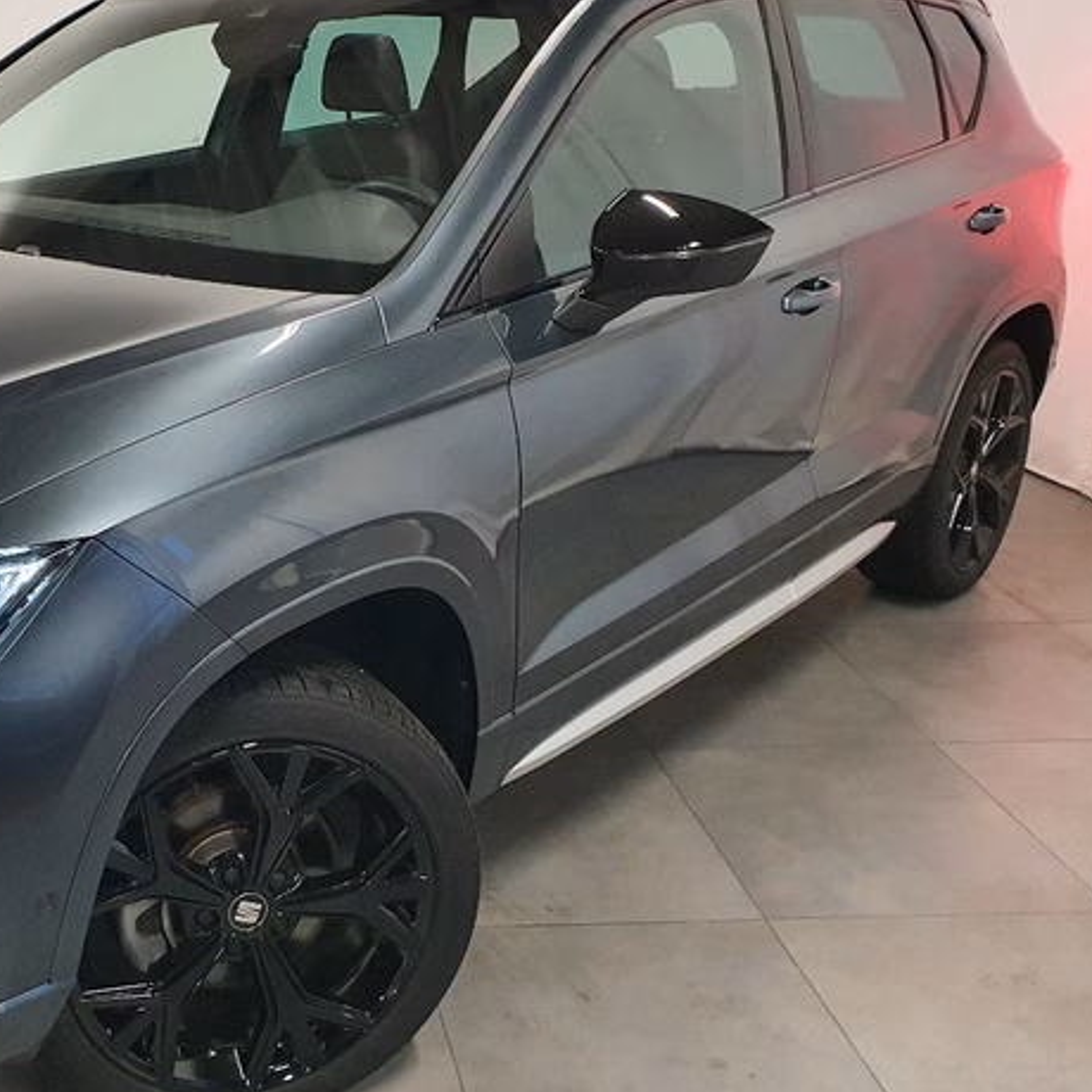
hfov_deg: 39.9
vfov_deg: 41.8
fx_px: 1428
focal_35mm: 40
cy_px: 482
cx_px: 192
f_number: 2.4
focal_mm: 4.32
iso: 640
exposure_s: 1/50
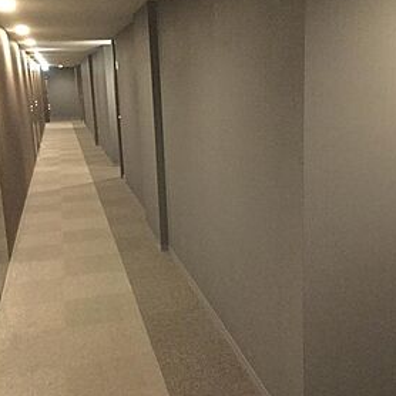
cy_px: 202
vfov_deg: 40.0
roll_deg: -0.4
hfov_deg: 40.0
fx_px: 544
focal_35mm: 42
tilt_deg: -14.2
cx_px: 220
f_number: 2.4
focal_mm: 3.3
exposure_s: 1/15
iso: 640
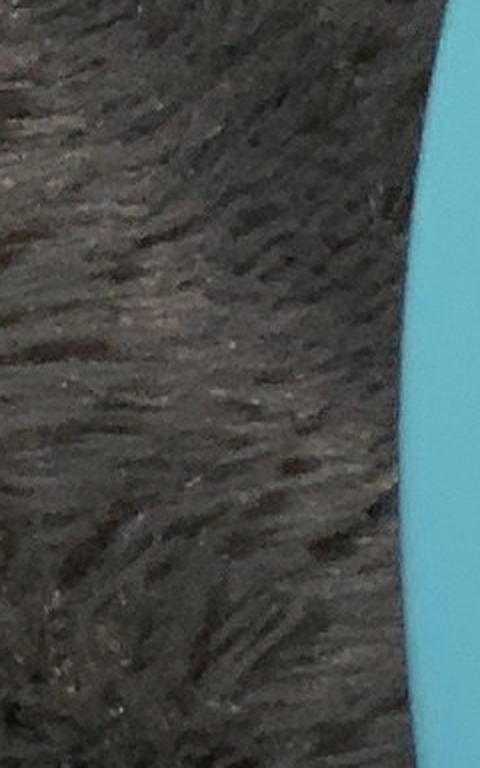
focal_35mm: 205
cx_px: 2152
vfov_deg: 9.4
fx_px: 4291
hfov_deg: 5.3
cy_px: 1638
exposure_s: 1/613
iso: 16
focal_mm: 3
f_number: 1.8
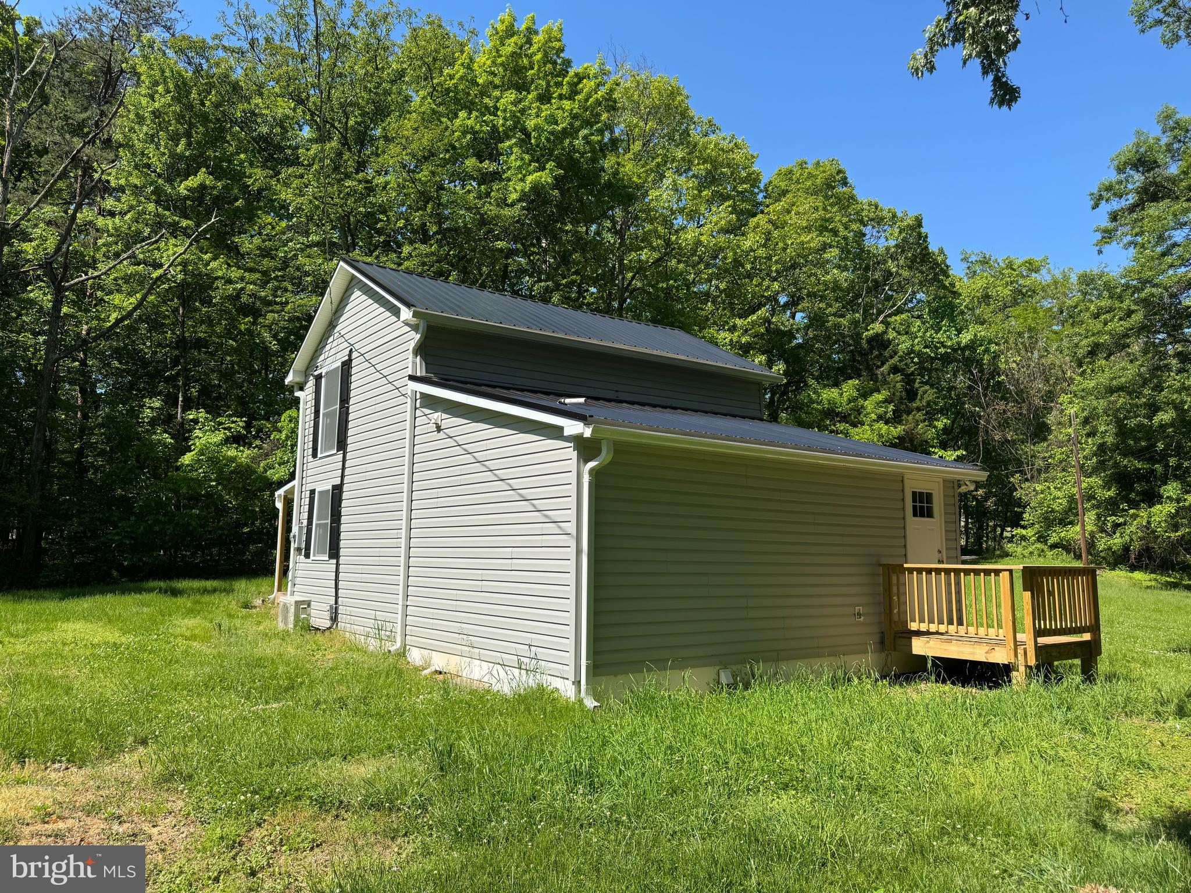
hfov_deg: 71.6
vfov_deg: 56.8
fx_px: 826
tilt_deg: +5.5
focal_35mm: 24
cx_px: 596
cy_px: 446
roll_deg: -1.5
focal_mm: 6.76
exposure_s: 1/2833
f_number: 1.78
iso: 80
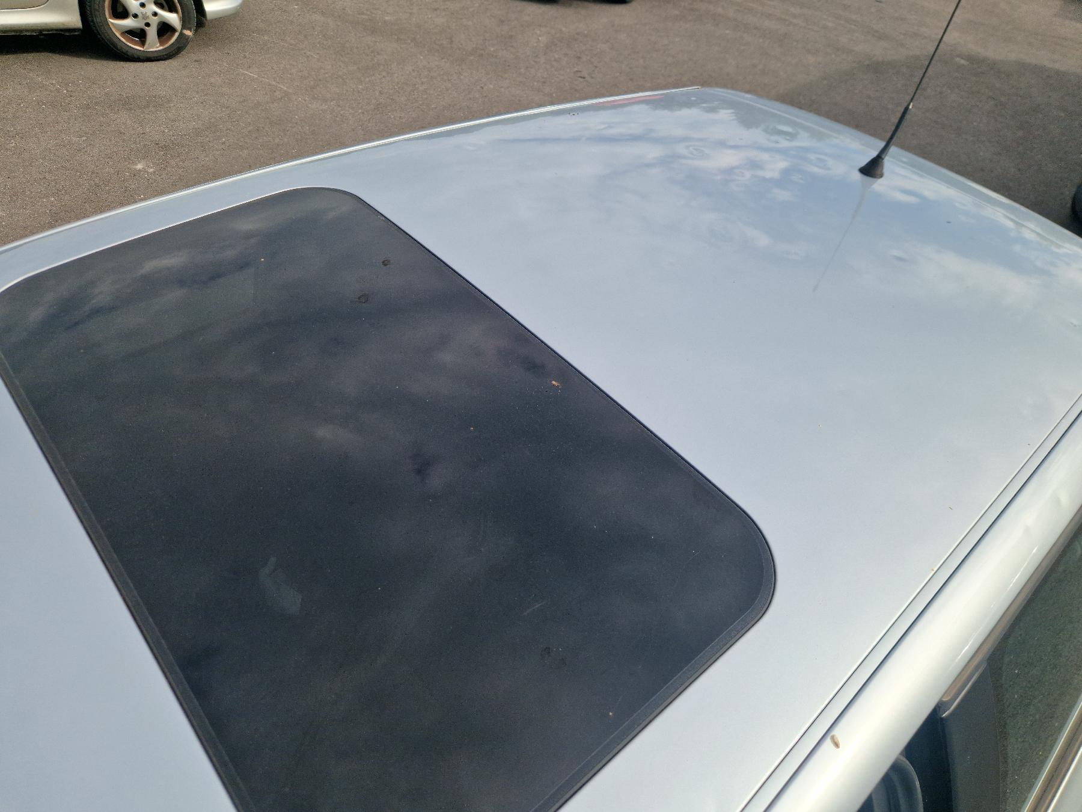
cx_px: 541
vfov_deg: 58.9
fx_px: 719
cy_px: 406
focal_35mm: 23
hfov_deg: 73.9
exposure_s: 1/1111
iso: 50
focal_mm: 5.4
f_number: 1.8
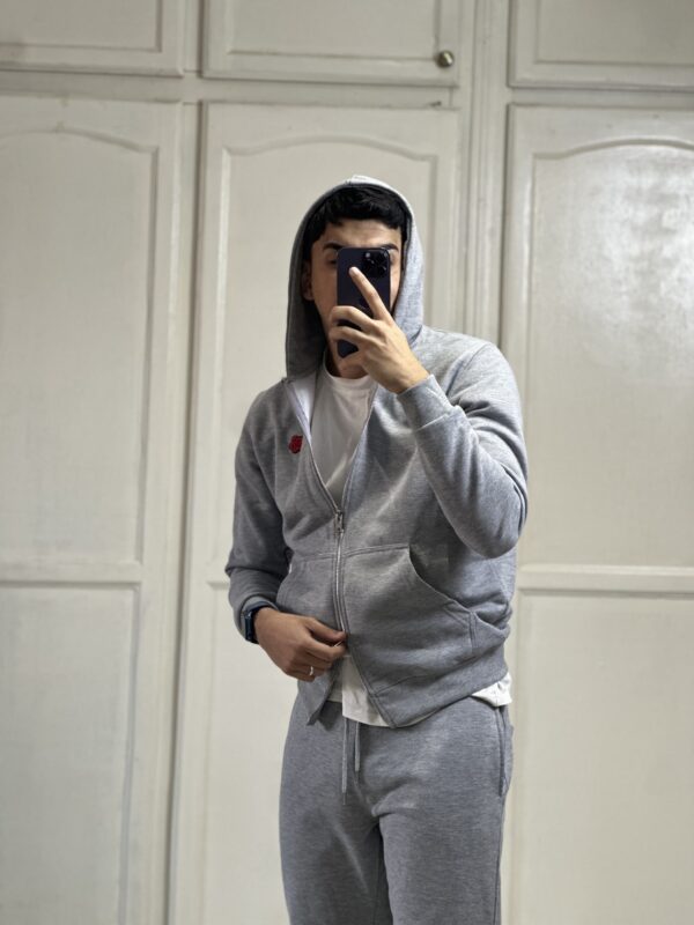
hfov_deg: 19.1
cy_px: 462
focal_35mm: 77
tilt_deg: -11.2
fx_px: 2058
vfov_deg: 25.3
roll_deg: -1.4
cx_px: 347
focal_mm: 9
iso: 160
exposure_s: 1/33
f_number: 2.8
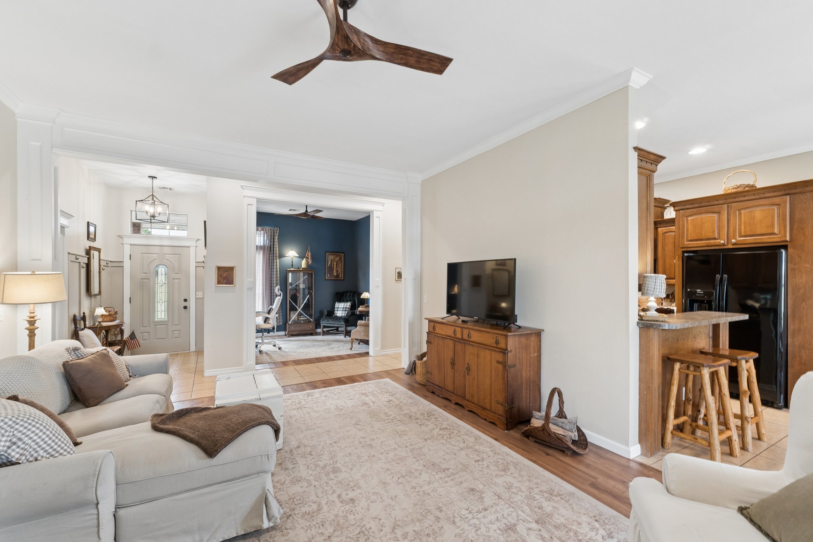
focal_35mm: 15
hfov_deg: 100.4
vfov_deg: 77.3
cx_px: 406
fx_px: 339
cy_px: 271
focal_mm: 10
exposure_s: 1/13
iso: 250
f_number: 8
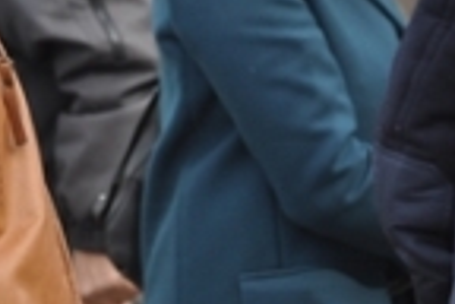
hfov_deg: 3.7
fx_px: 6960
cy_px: -195
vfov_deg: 2.5
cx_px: 9
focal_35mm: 551
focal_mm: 105
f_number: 6.3
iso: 200
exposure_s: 1/200
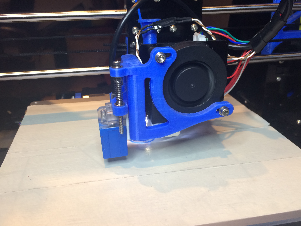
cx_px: 144
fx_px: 296
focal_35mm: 34
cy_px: 101
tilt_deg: -22.4
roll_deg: +2.0
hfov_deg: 53.9
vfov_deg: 41.7
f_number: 2.2
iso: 50
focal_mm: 4.15
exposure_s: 1/33
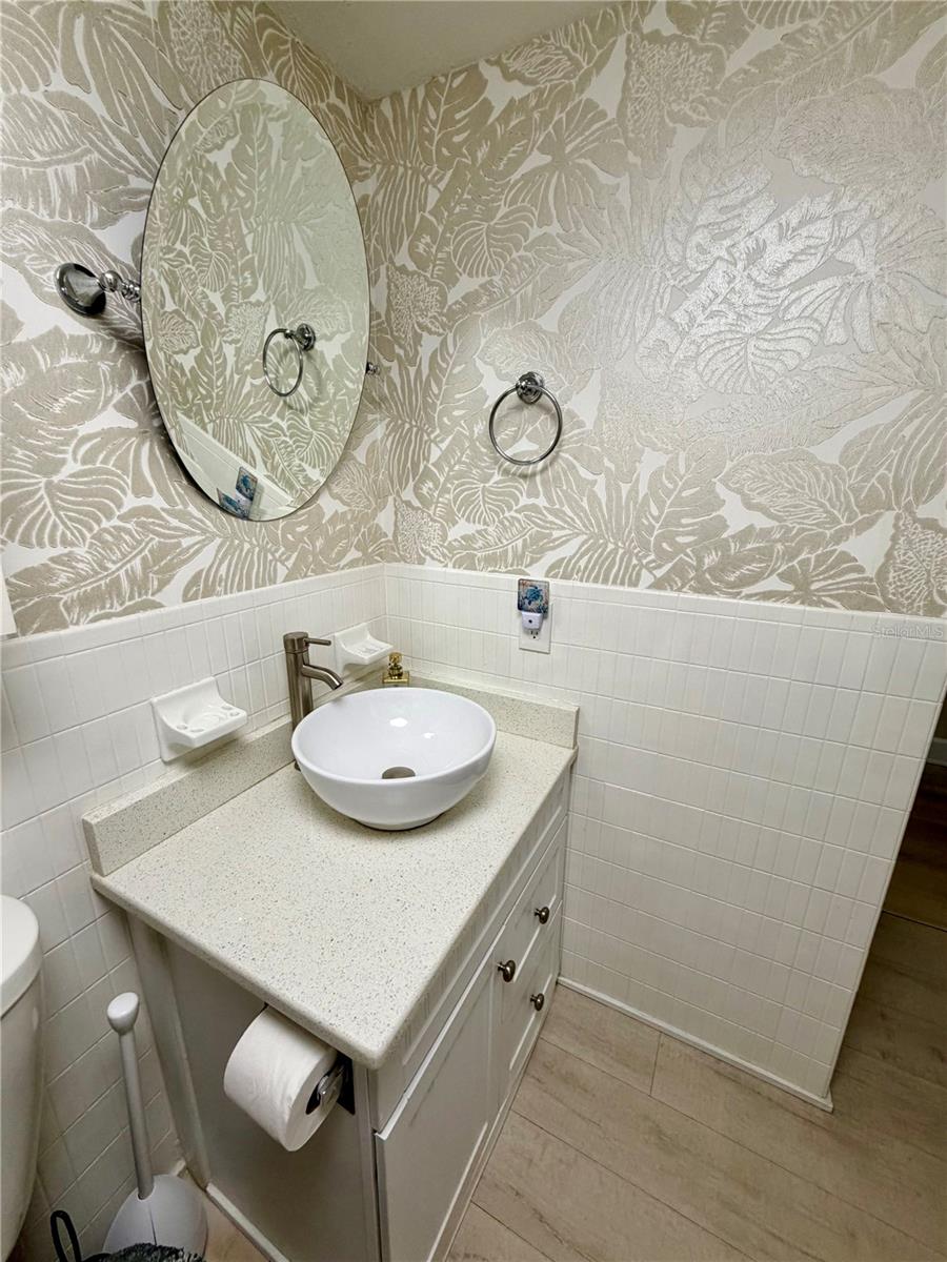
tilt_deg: -15.1
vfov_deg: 102.1
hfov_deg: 85.7
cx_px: 474
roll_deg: -0.7
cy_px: 631
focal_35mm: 14
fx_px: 511
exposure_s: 1/120
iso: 160
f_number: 2.2
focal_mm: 2.22
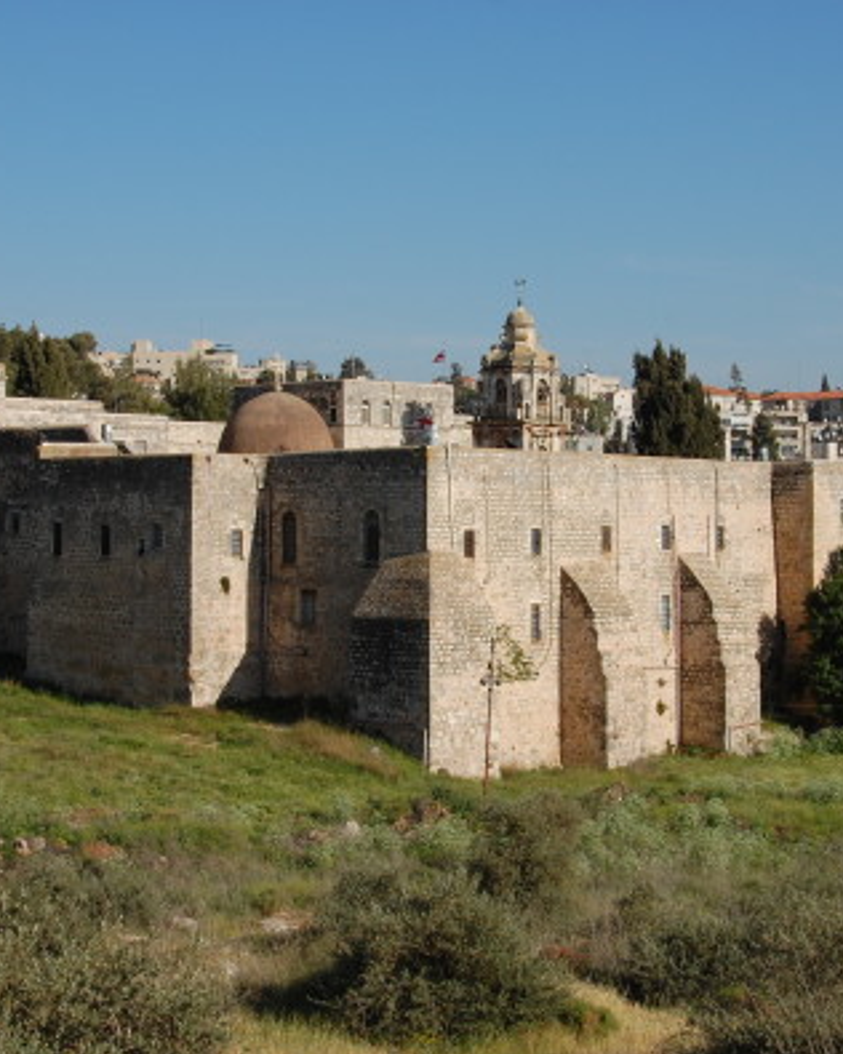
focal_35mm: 75
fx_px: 2330
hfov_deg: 20.5
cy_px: 530
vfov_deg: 25.5
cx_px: 464
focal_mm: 35
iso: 200
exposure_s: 1/500
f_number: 11
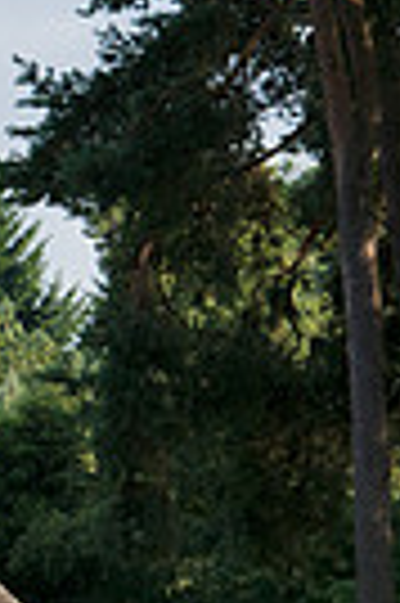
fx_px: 9390
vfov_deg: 3.7
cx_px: -809
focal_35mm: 562
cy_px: 765
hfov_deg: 2.4
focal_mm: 130
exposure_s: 1/1250
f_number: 7.1
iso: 500
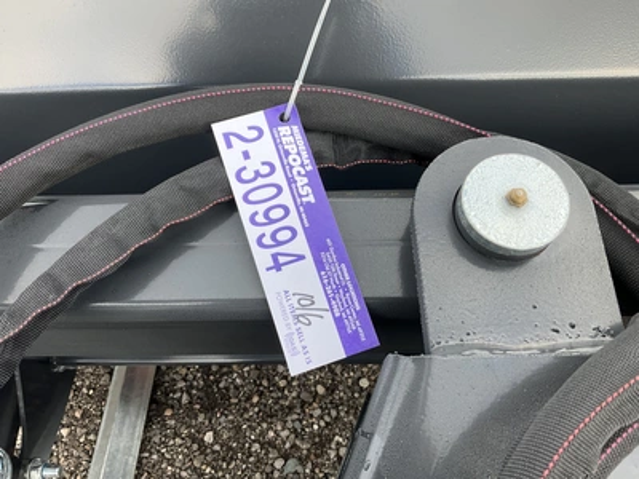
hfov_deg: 61.7
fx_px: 535
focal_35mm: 29
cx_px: 320
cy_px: 240
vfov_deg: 48.2
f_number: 1.8
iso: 25
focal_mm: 3
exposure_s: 1/227
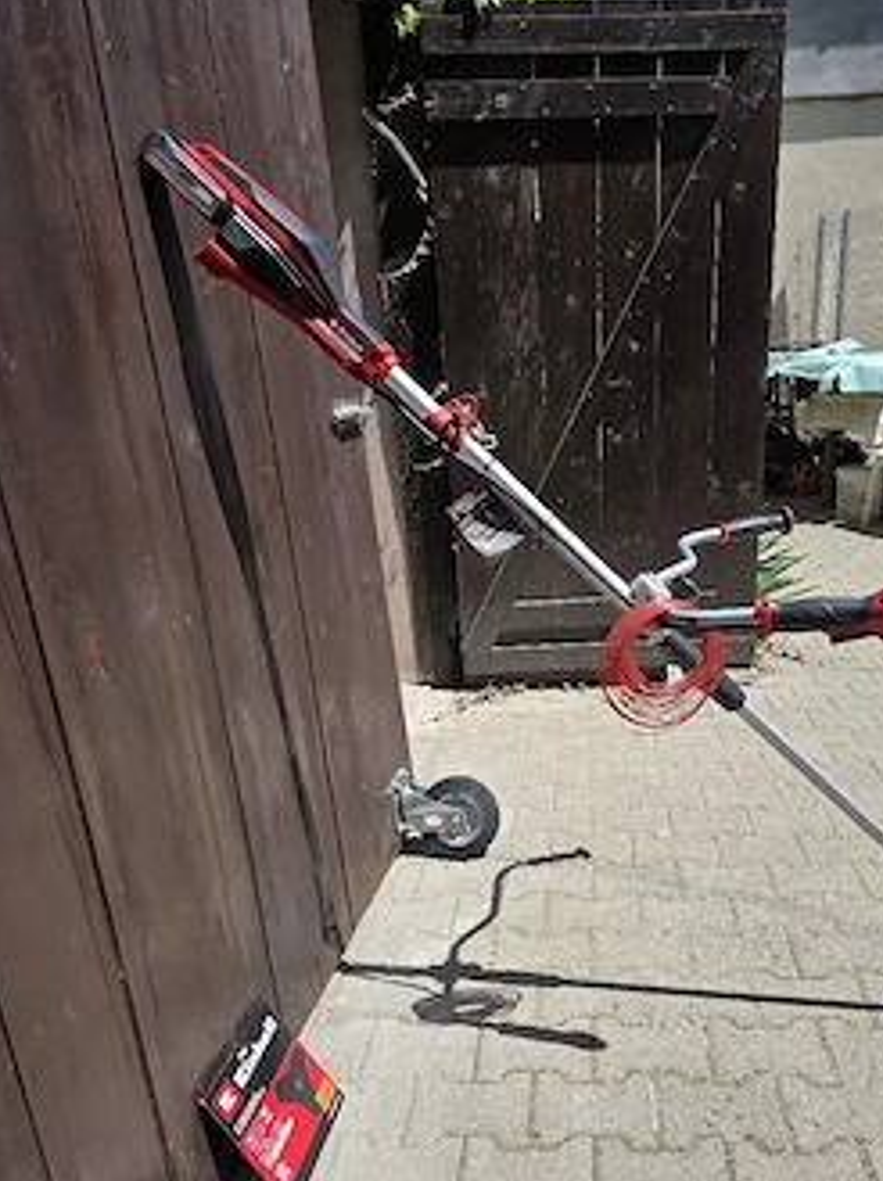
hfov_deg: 49.4
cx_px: 528
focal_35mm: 28
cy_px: 696
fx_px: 954
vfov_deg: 63.0
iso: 12
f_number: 1.7
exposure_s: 1/714
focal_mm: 6.3
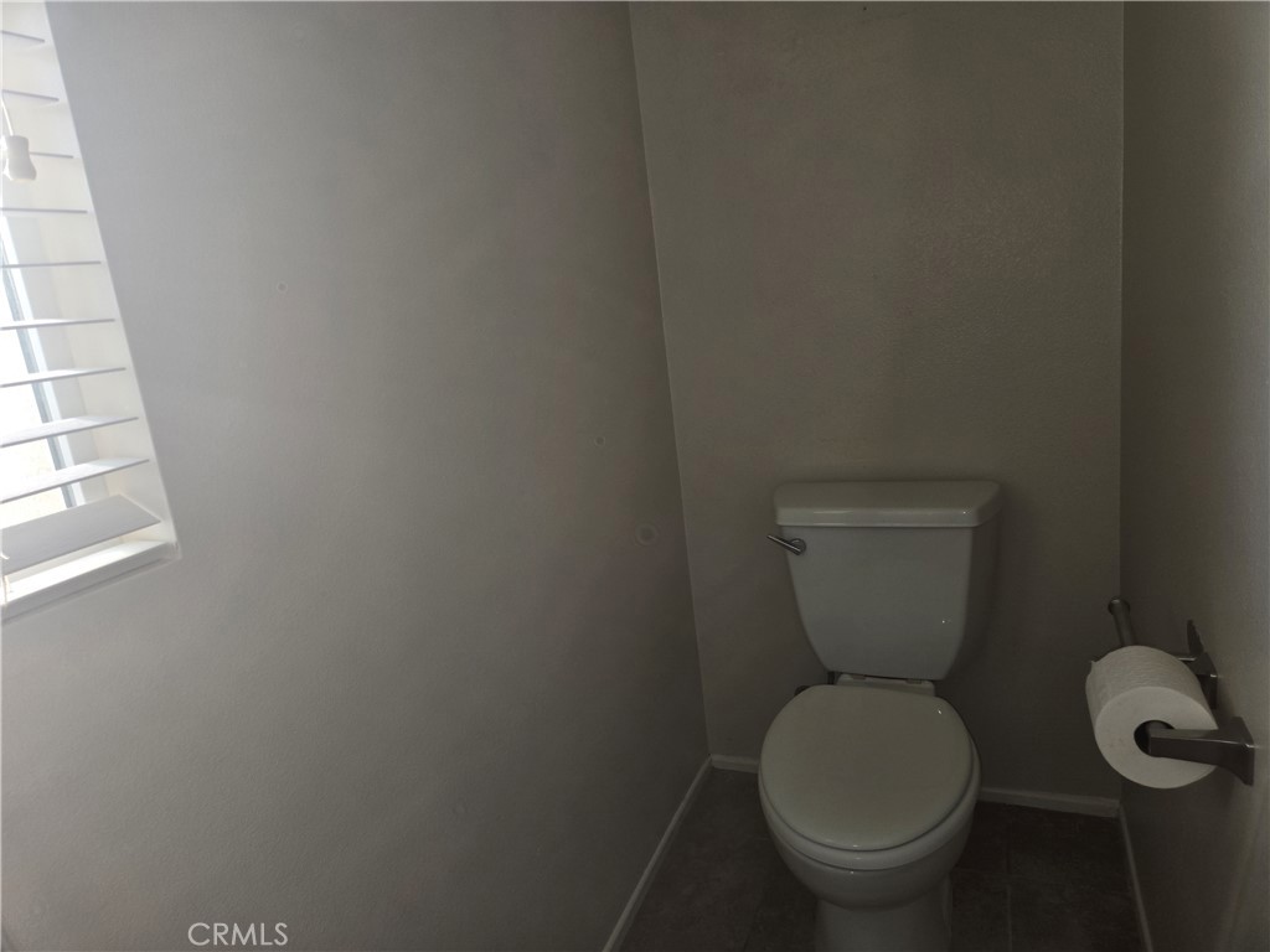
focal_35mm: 23
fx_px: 844
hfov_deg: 73.9
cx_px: 635
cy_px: 476
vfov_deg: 58.9
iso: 32
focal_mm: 5.4
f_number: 1.8
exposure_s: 1/120
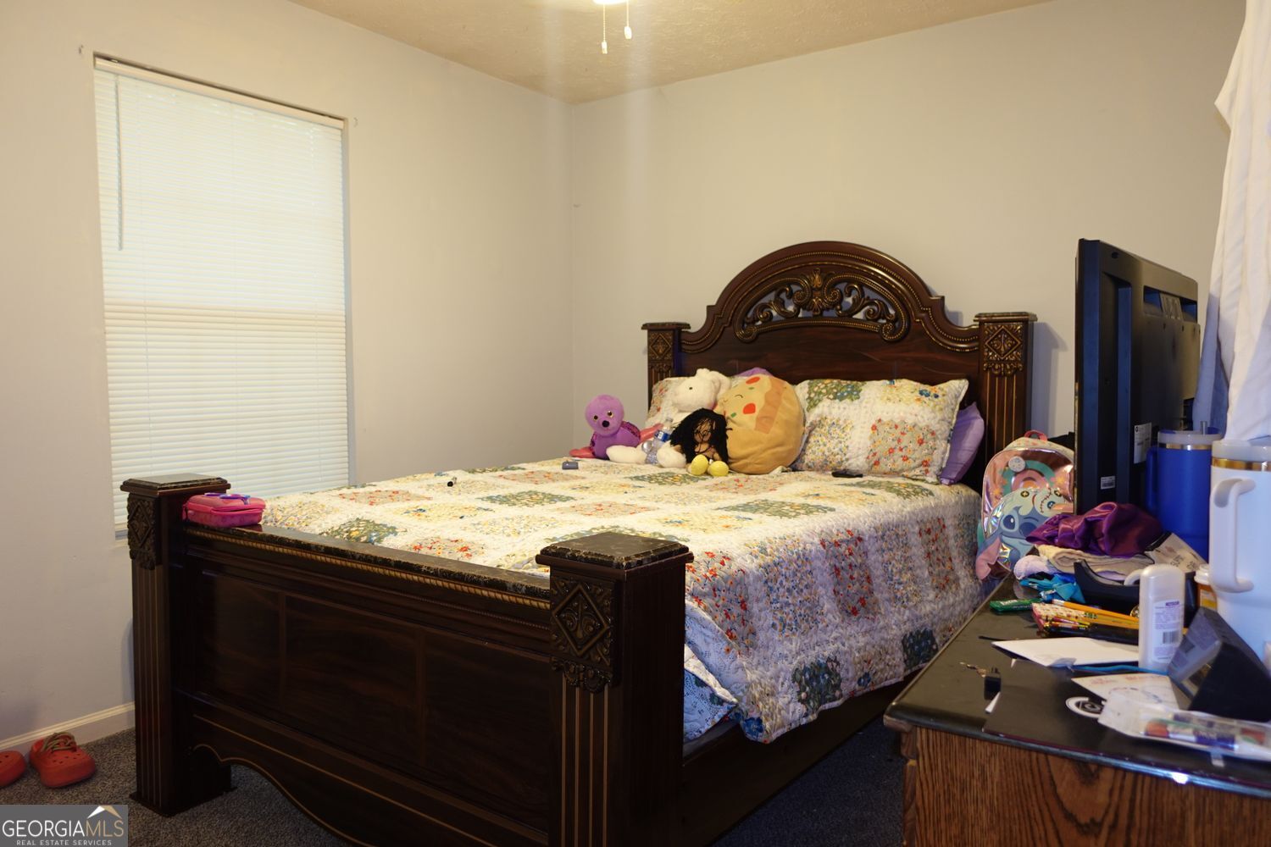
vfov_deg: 53.1
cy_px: 424
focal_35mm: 24
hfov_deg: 73.7
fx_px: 847
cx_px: 636
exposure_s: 1/30
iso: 200
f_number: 1.8
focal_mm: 9.4
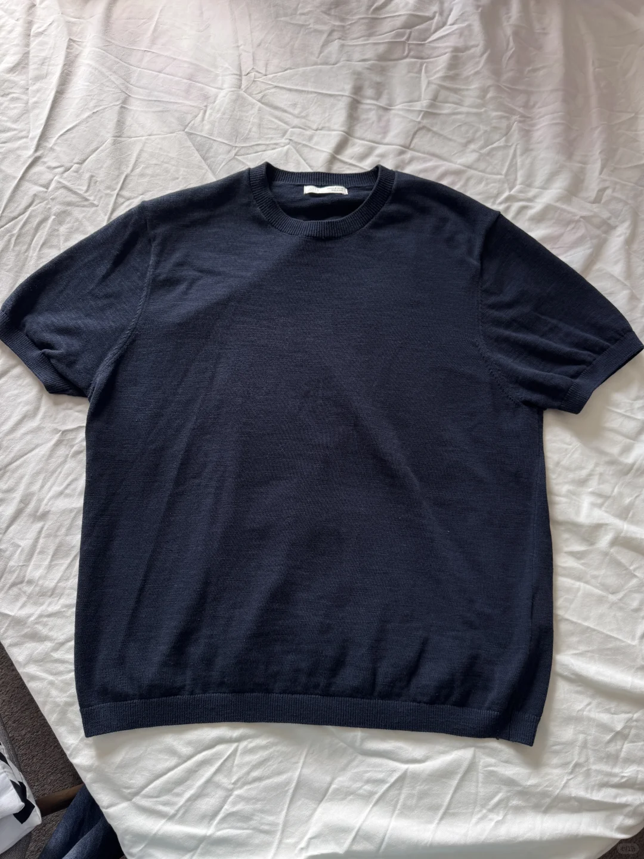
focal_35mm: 24
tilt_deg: -77.1
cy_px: 430
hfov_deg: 56.8
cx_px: 322
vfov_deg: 71.6
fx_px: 595
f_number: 1.78
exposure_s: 1/121
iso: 64
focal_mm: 6.76
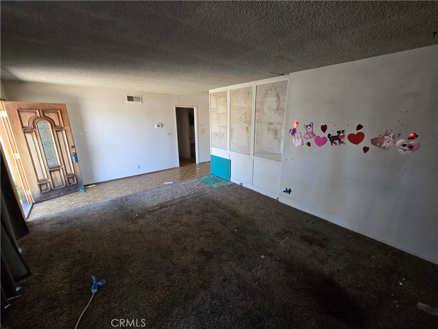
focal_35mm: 13
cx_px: 219
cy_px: 164
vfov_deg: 89.9
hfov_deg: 106.2
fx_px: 164
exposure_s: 1/60
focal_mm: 2.2
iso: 200
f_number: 2.2
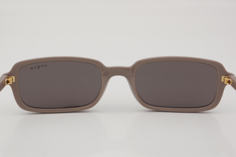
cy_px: 78
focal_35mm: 82
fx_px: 541
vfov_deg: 16.6
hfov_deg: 24.6
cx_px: 118
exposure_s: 1/3
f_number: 32
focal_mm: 55
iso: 100
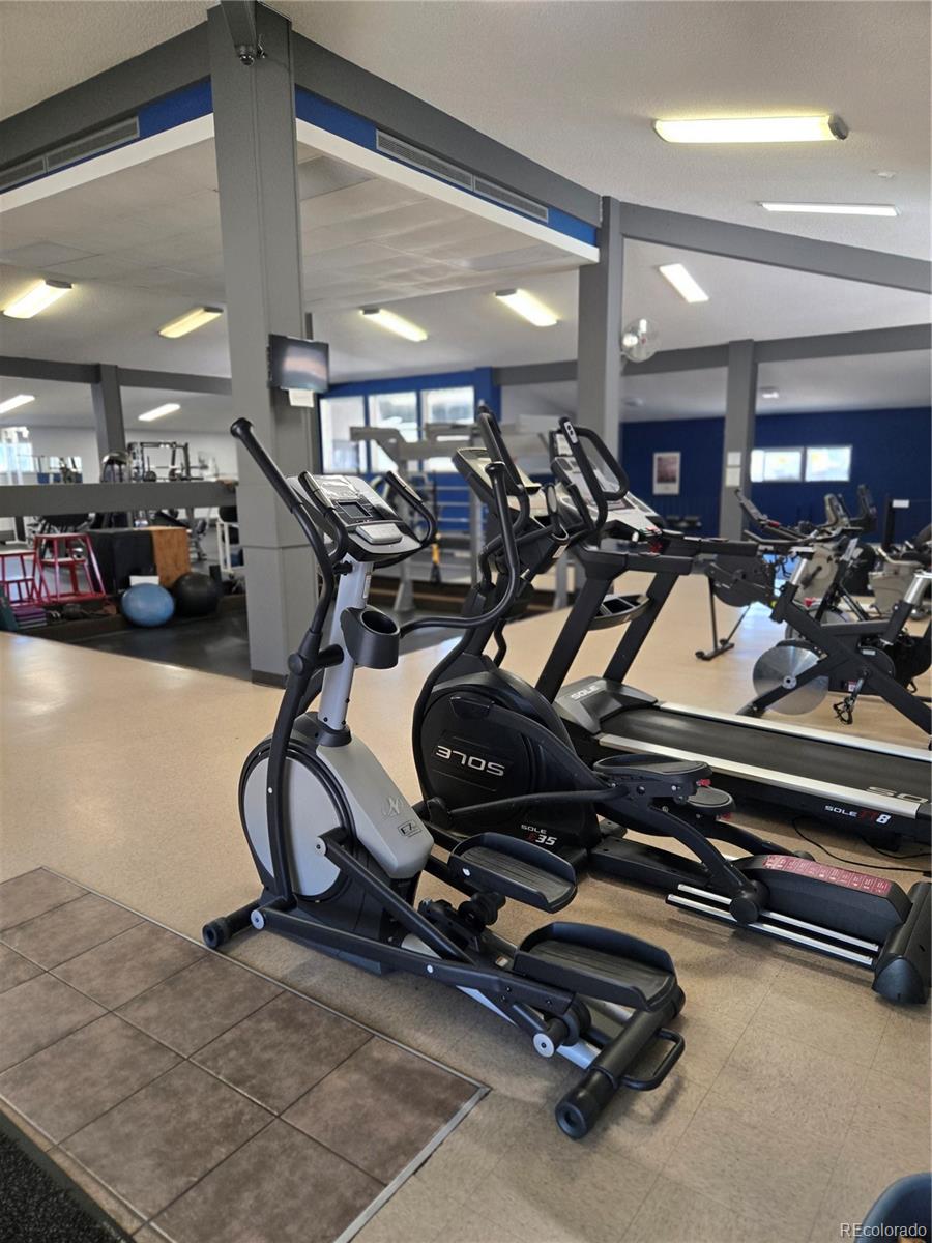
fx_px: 826
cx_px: 466
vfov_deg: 73.9
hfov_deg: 58.9
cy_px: 622
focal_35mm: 23
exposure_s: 1/120
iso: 250
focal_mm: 5.4
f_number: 1.8
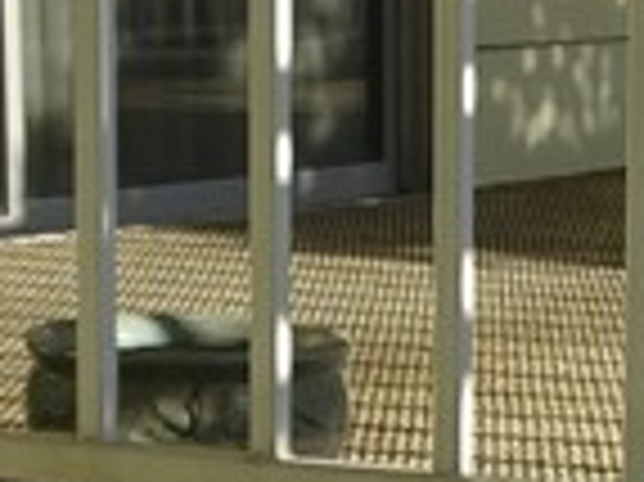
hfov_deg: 11.1
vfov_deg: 8.6
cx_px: 955
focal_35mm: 172
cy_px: 441
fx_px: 3197
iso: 80
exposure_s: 1/800
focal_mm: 4.13
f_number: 3.5
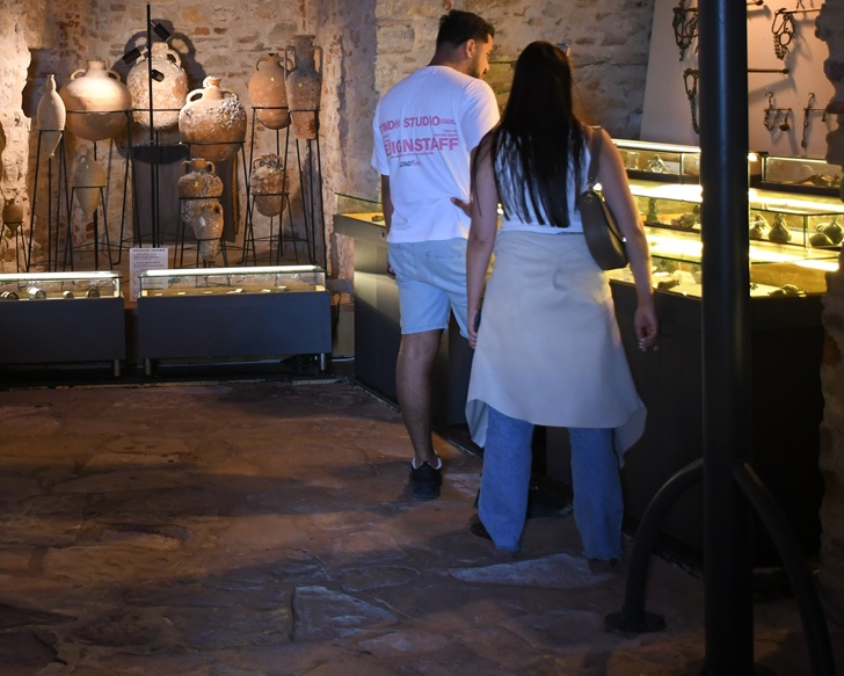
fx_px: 1524
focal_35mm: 61
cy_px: 155
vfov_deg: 24.7
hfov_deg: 30.2
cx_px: 173
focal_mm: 23
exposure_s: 1/80
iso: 1100
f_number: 3.8
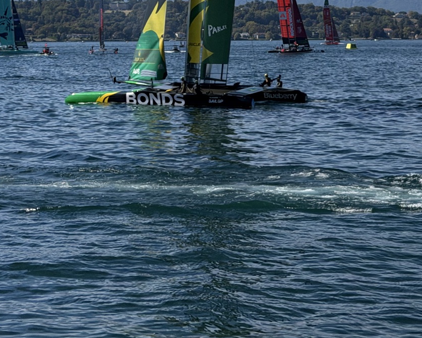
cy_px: -33
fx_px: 1398
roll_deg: +1.0
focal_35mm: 112
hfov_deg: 17.2
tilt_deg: +1.7
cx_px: 242
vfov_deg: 13.5
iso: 64
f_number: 1.78
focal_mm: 6.76
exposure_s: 1/7874
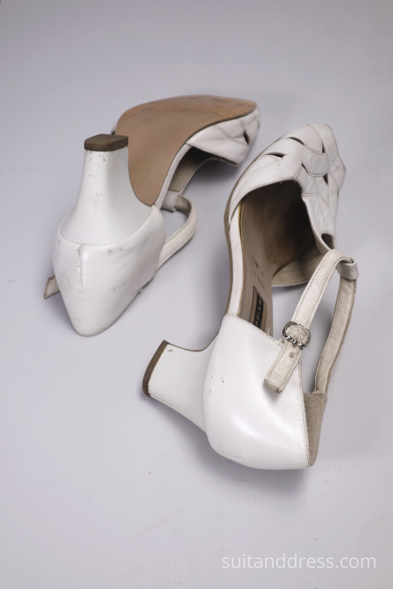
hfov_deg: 18.9
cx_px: 196
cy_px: 294
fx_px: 1179
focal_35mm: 72
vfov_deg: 28.1
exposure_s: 1/80
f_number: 4.5
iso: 160
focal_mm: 26.57
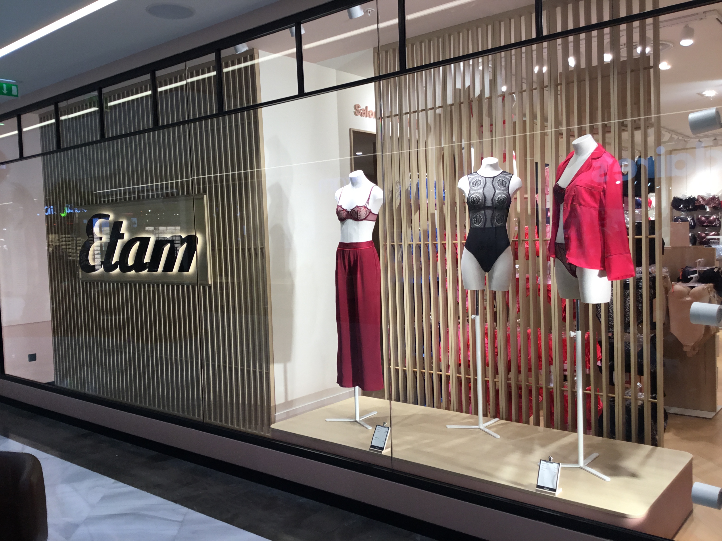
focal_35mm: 31
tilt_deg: -2.9
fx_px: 647
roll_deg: +2.6
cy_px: 270
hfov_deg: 58.4
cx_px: 361
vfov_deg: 45.4
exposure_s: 1/50
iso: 25
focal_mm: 3.3
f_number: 2.4
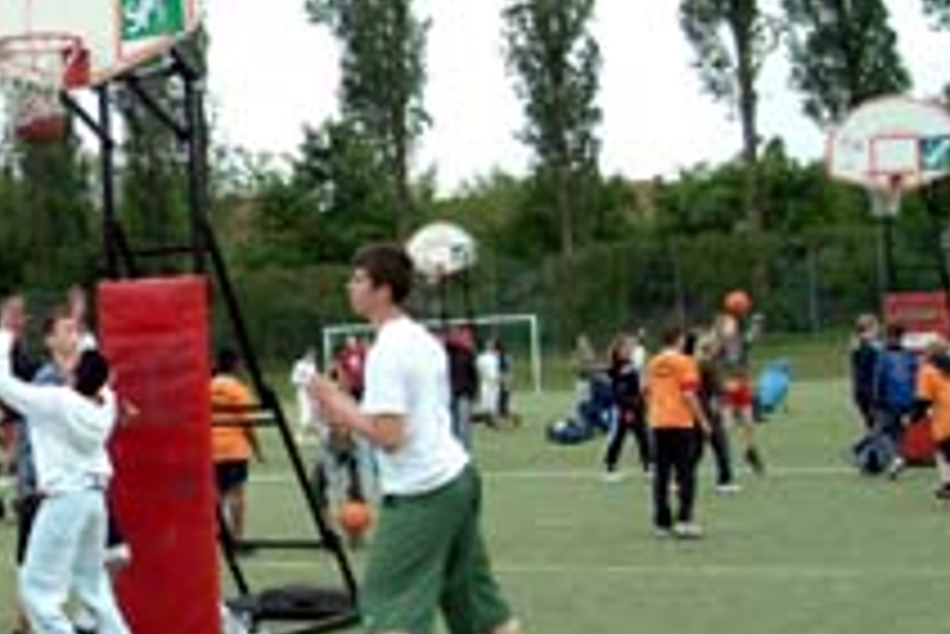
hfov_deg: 24.0
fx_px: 2114
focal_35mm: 80
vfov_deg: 17.1
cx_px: -36
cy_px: 238
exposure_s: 1/250
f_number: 8
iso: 400
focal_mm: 25
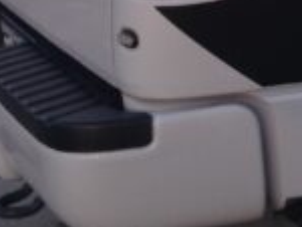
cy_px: -78
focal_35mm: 132
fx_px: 1153
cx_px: 493
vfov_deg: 11.0
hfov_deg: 13.7
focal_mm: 4.12
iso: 50
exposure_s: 1/335
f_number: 2.4
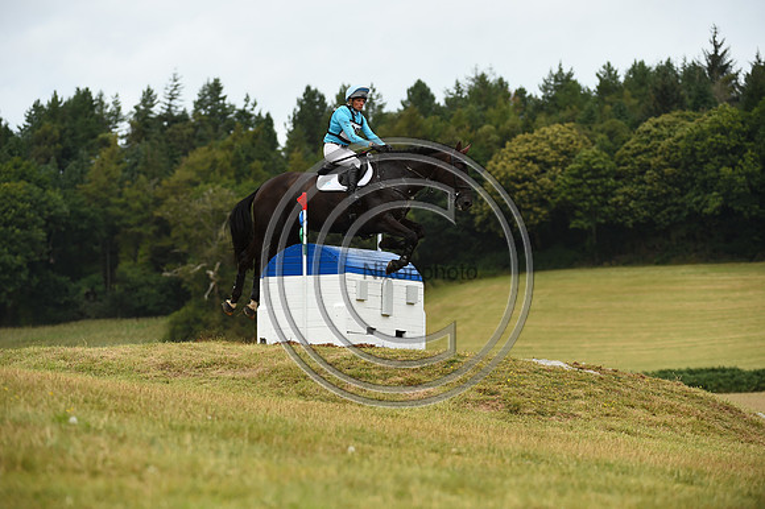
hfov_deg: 10.3
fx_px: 4247
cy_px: 254
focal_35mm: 200
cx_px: 382
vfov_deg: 6.9
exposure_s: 1/1250
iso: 320
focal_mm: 200
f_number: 5.6
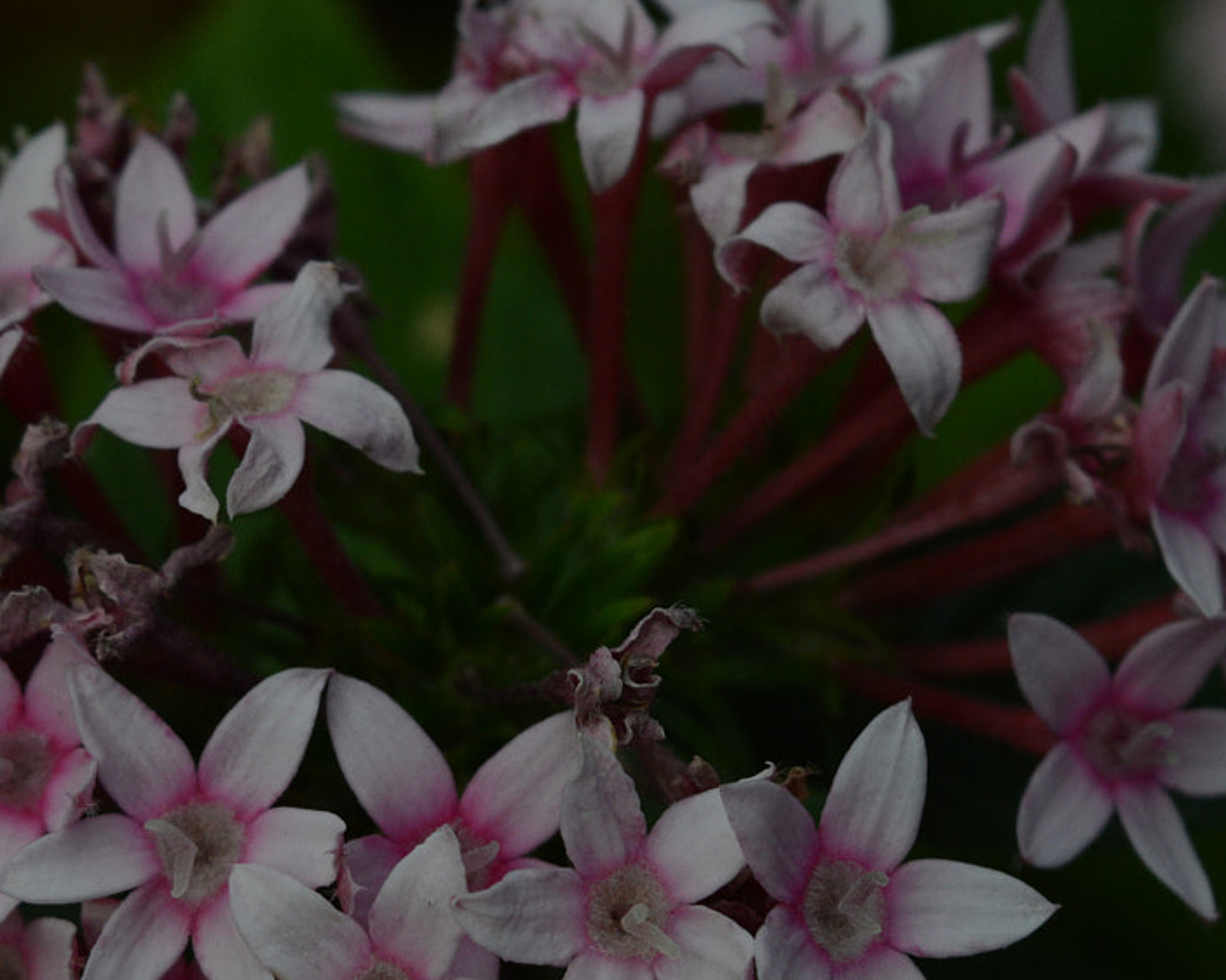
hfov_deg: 10.9
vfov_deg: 8.8
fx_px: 6387
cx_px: 354
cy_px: 568
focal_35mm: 176
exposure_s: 1/640
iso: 400
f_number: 9
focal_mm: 55
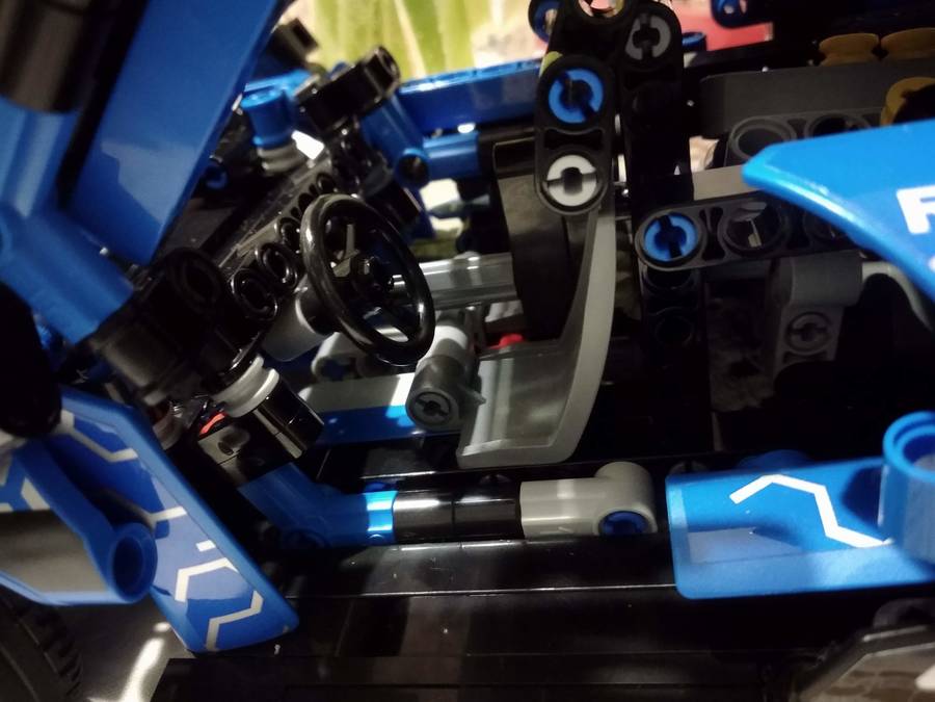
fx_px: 702
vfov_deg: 53.1
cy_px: 351
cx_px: 468
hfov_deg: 67.3
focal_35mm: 26
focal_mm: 3.81
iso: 6400
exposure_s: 1/17
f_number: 2.2
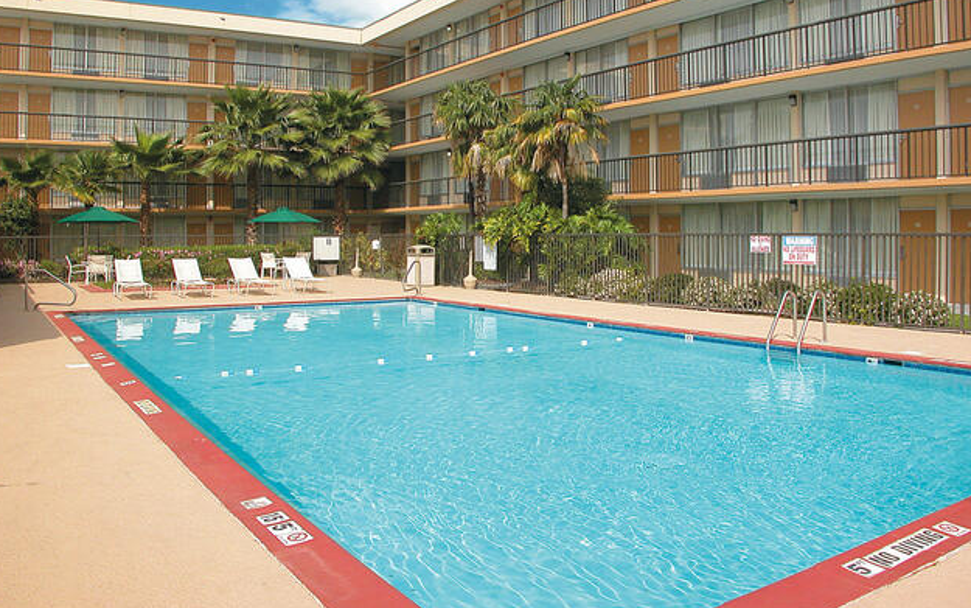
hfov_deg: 51.5
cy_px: 239
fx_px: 1006
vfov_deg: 33.5
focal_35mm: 38
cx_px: 488
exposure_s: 1/469
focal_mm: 8.9
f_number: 6.3
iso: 100
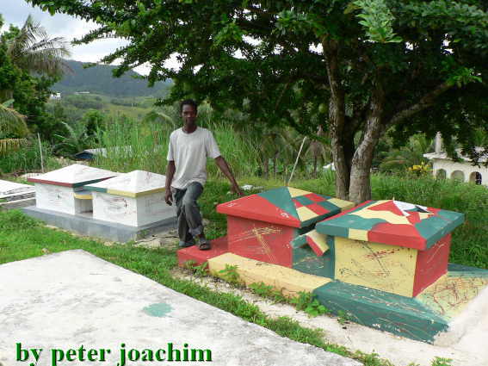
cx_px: 244
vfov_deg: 40.7
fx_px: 493
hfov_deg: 52.6
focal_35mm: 35
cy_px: 183
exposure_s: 1/100
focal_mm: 6
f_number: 4
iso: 64
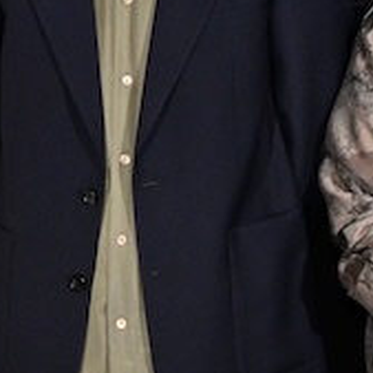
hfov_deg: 8.6
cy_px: 341
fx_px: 2478
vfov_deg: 8.6
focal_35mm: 203
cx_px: -15
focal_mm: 31.5
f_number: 4.8
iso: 1600
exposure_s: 1/200
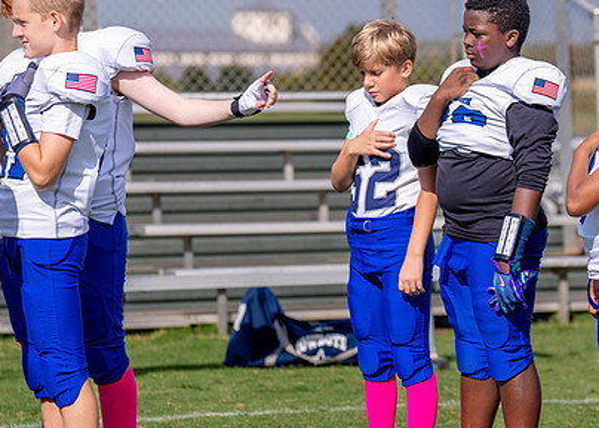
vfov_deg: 8.3
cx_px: 452
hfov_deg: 11.6
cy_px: 195
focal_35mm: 173
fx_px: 2945
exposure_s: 1/4000
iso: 160
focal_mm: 102
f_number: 2.8
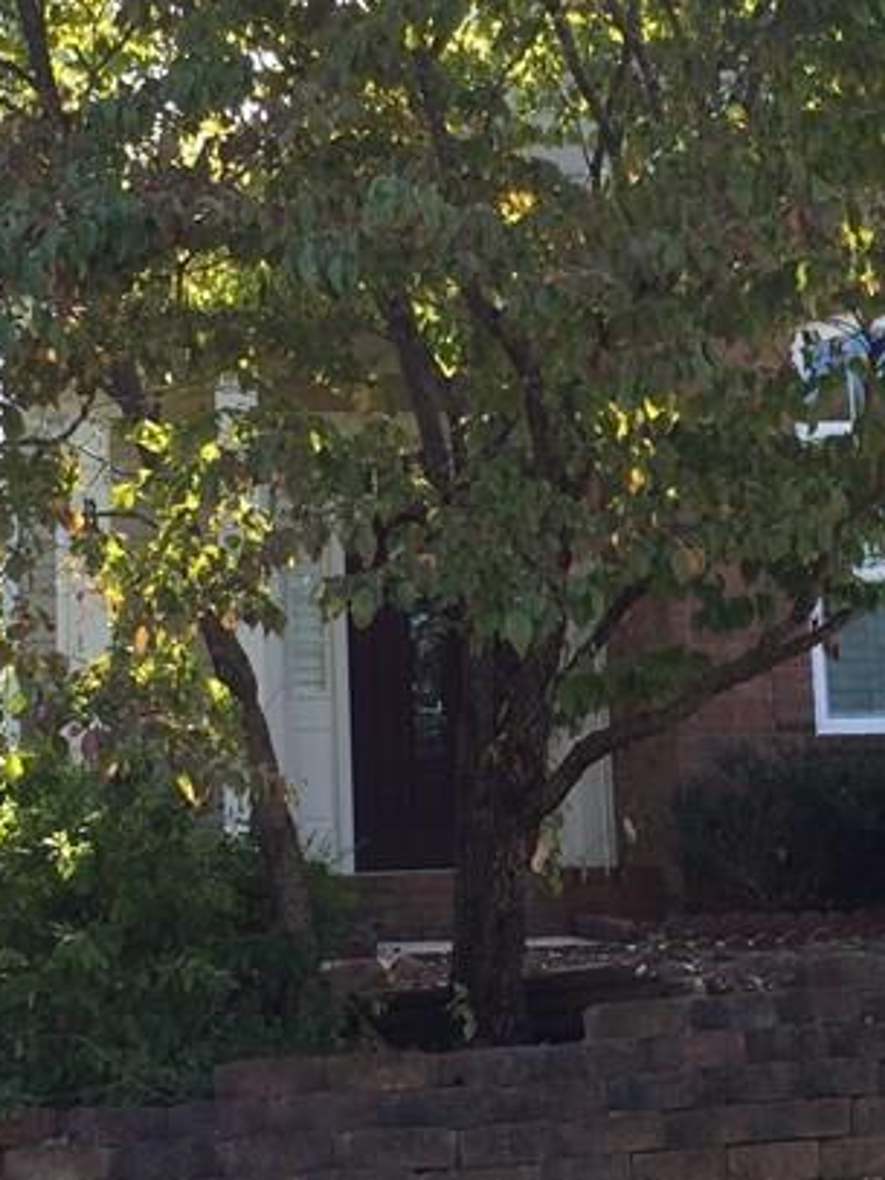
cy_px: 644
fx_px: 2490
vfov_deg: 26.7
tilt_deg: +9.8
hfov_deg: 20.1
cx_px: 609
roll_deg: +2.1
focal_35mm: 73
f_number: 2.2
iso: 32
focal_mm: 4.15
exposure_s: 1/222
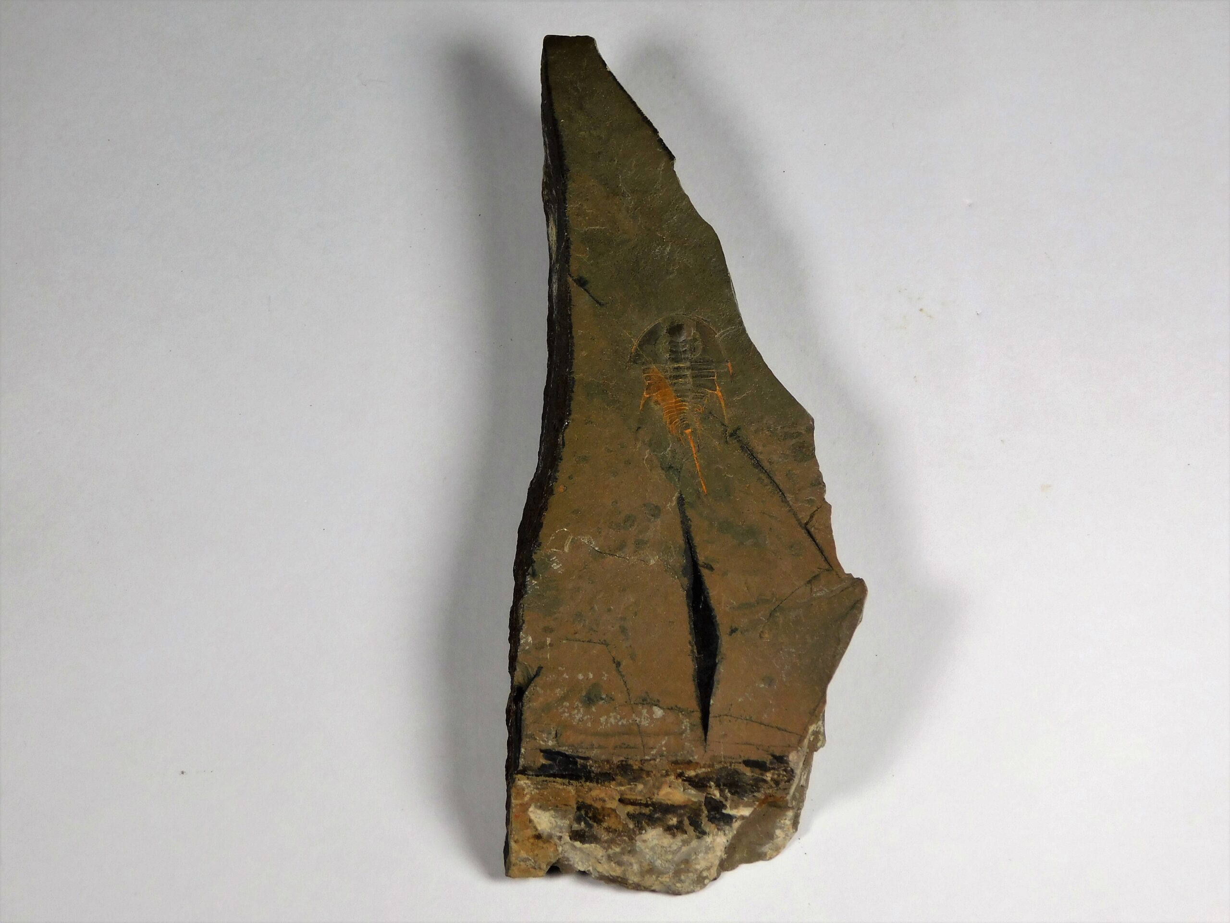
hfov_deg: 19.8
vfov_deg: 14.9
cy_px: 462
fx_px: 3518
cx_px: 615
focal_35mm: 99
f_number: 4.6
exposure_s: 1/400
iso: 125
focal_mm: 17.6
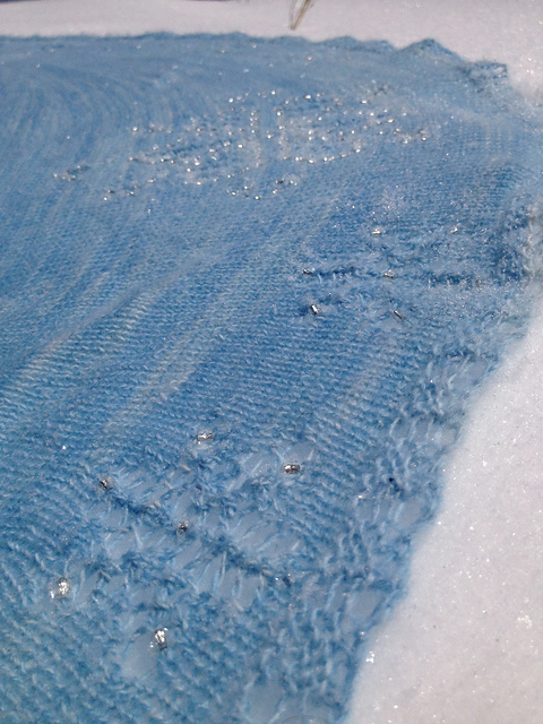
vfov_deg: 52.6
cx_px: 272
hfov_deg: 40.7
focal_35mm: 35
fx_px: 732
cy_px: 362
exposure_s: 1/9259
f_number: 2.4
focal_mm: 4.28
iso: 50
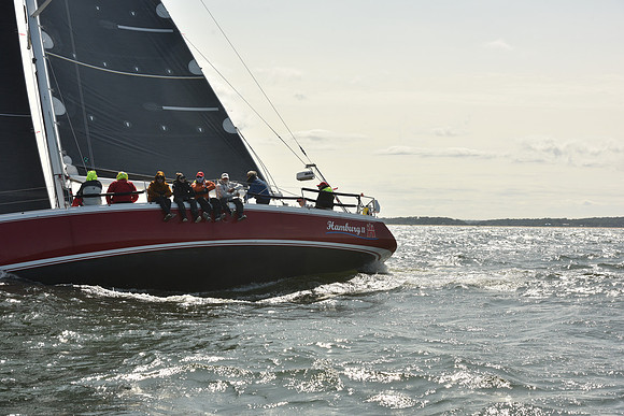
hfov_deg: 28.8
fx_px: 1214
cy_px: 208
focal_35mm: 70
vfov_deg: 19.5
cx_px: 312
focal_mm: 70
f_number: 10
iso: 250
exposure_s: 1/800
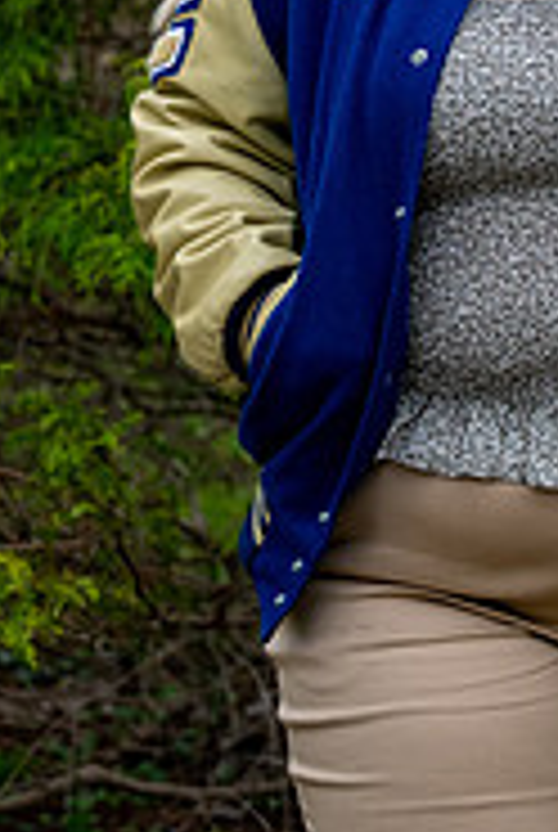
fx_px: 4215
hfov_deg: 7.5
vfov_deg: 11.1
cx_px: 598
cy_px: -58
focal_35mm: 182
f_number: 2.8
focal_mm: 50
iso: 250
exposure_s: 1/500
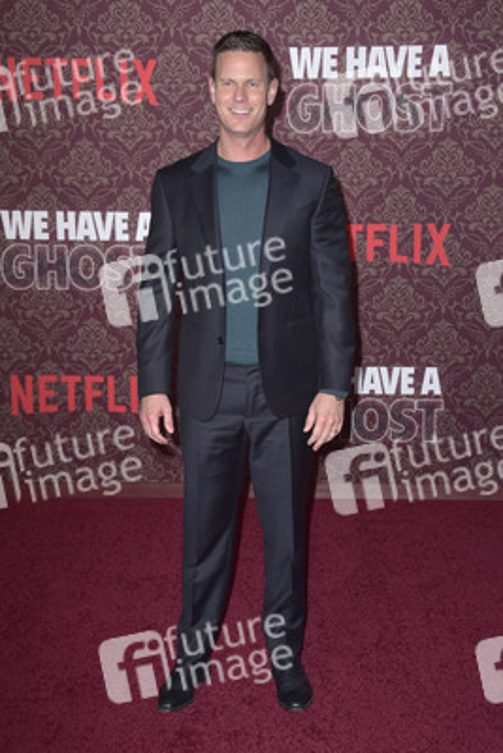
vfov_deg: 32.4
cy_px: 376
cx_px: 252
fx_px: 1298
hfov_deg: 21.9
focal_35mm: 62
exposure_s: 1/250
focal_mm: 62
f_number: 6.3
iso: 400
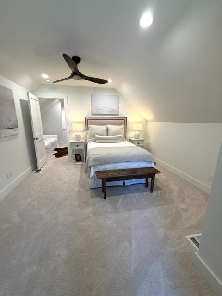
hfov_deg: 85.7
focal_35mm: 14
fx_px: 120
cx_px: 111
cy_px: 148
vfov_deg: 102.1
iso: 200
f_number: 2.2
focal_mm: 2.22
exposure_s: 1/120
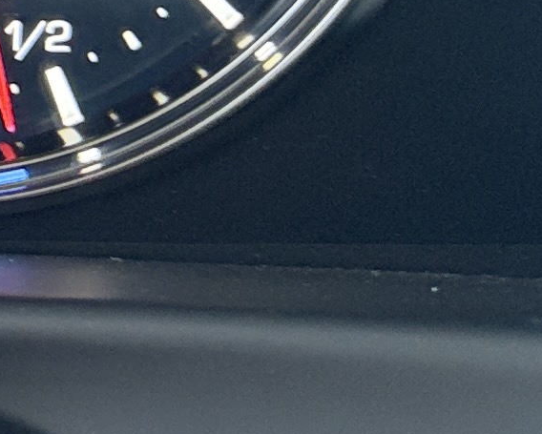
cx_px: -1226
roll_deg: +0.7
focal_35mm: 180
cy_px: -492
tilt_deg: -11.4
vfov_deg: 8.1
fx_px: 2889
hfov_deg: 8.5
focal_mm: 5.96
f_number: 1.6
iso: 320
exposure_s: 1/46
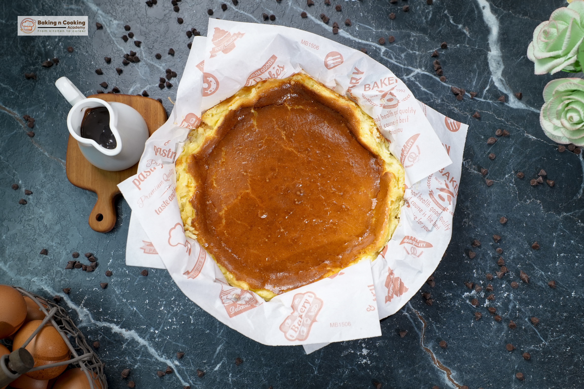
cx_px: 292
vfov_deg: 36.9
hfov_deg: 53.1
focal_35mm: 36
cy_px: 194
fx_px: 584
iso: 320
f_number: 4
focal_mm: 24
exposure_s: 1/125
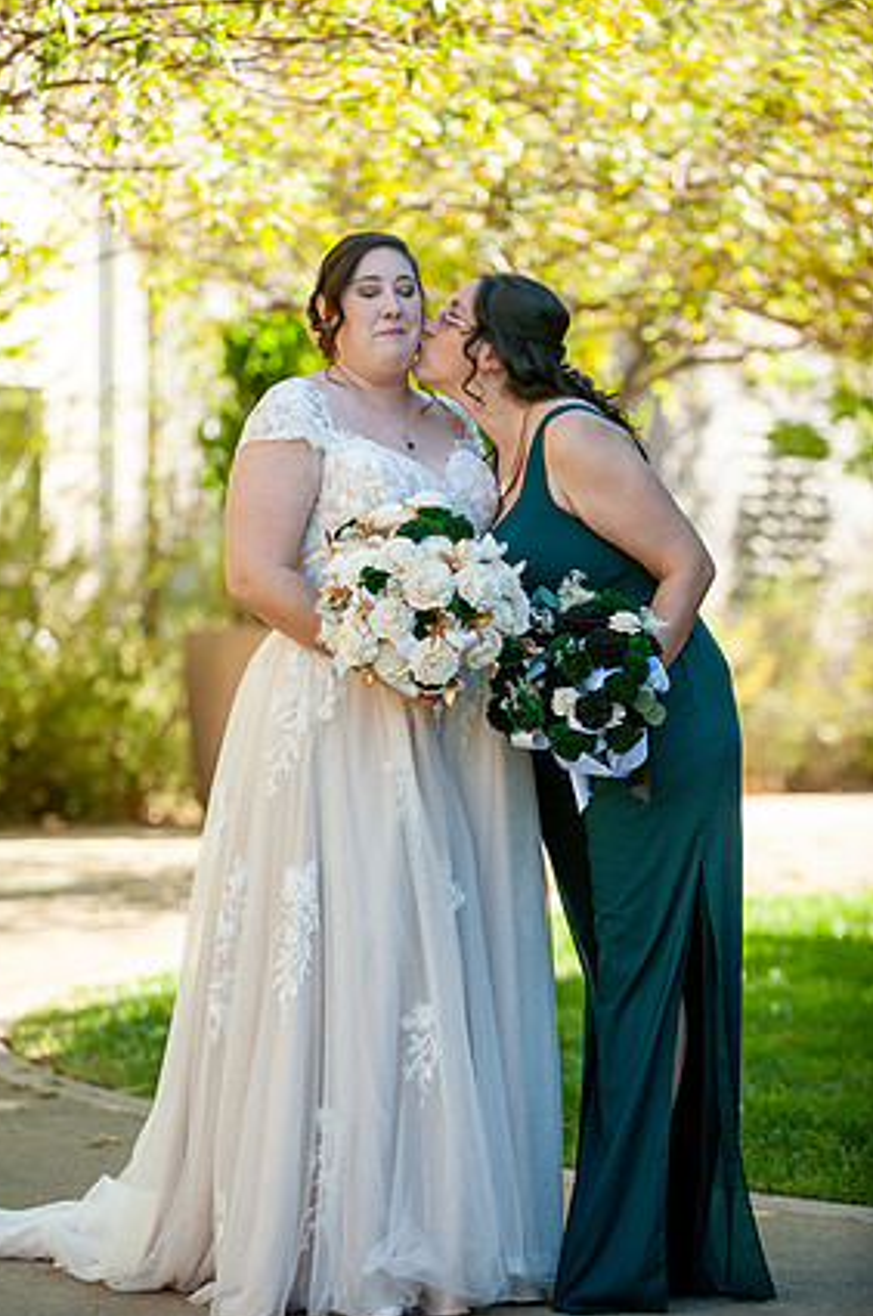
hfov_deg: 9.6
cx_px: 413
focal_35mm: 143
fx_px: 5218
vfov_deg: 14.4
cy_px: 691
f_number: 3.5
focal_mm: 135
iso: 400
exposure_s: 1/1250
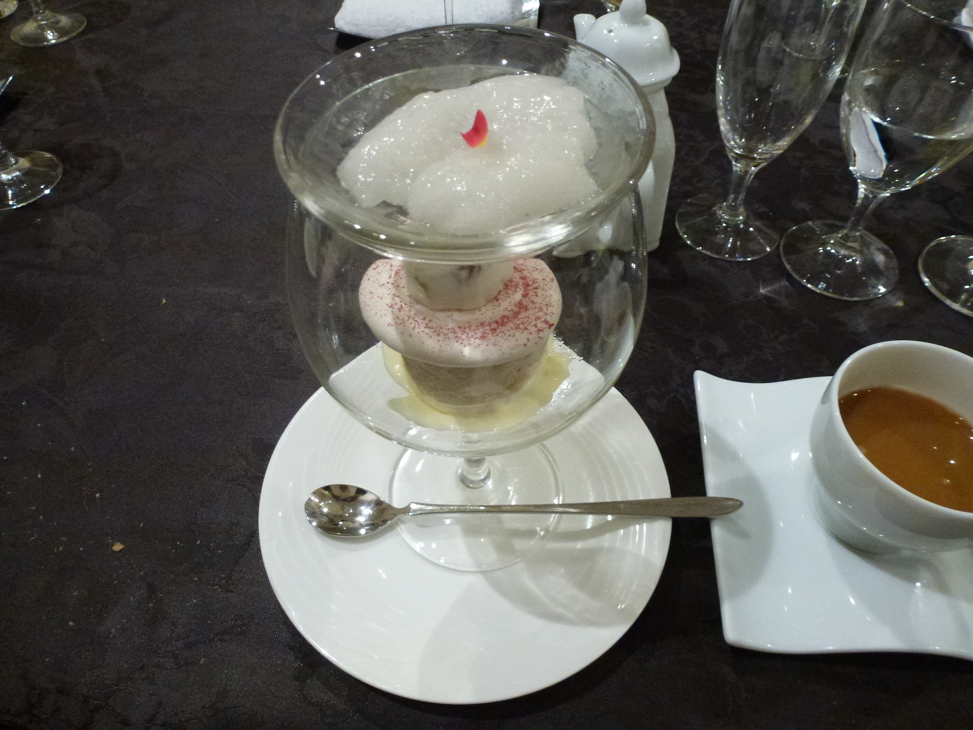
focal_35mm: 24
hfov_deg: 71.6
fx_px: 675
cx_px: 486
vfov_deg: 56.8
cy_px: 365
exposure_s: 1/15
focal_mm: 4.3
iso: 400
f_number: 3.3
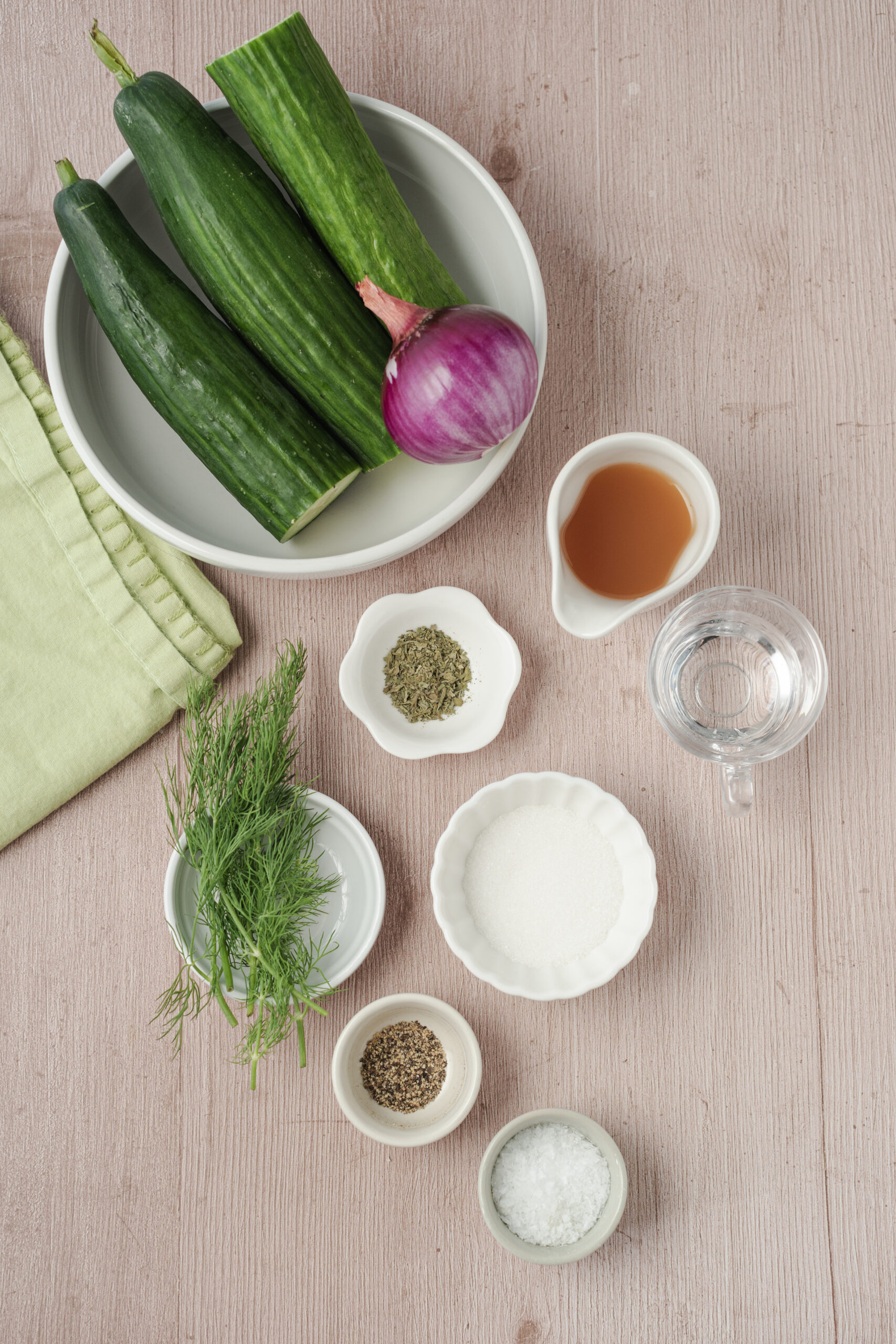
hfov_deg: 27.0
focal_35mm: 50
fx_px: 1866
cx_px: 448
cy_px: 672
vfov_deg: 39.6
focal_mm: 50
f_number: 5.6
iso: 250
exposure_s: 1/40
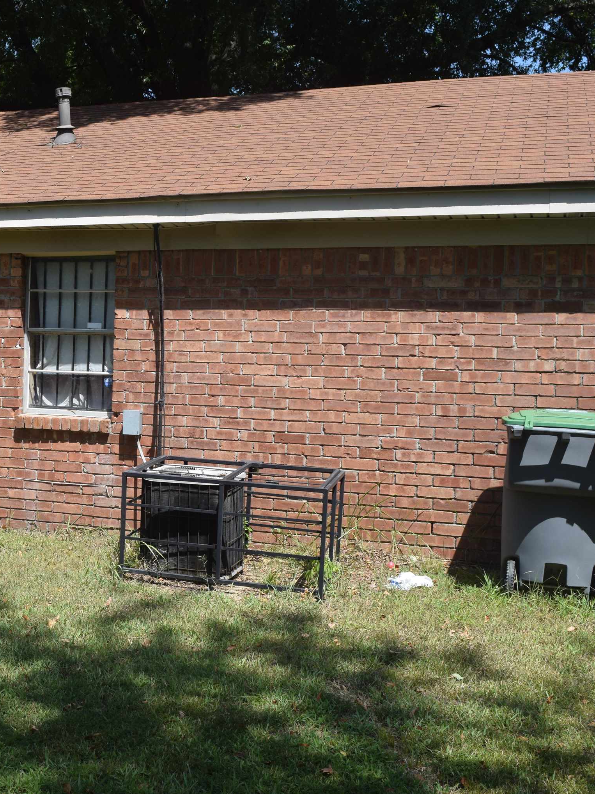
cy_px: 399
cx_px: 76
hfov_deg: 30.5
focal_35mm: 46
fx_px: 1048
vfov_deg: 41.5
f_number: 9
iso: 200
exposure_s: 1/320
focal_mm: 21
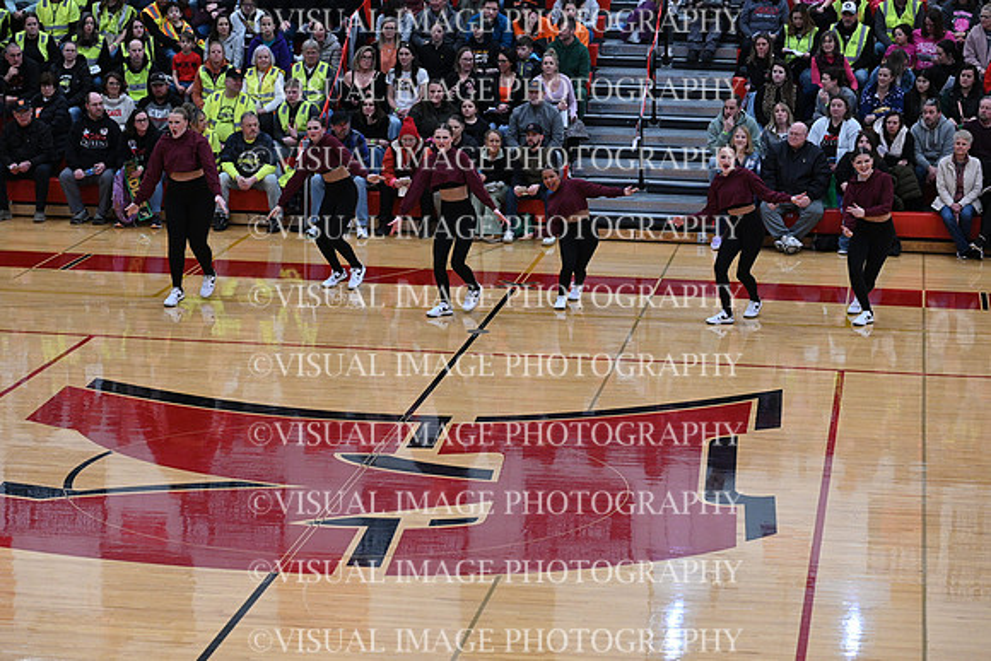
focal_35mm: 100
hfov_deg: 20.4
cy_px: 330
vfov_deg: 13.7
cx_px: 496
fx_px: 2753
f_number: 4
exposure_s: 1/400
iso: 4000
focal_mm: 100
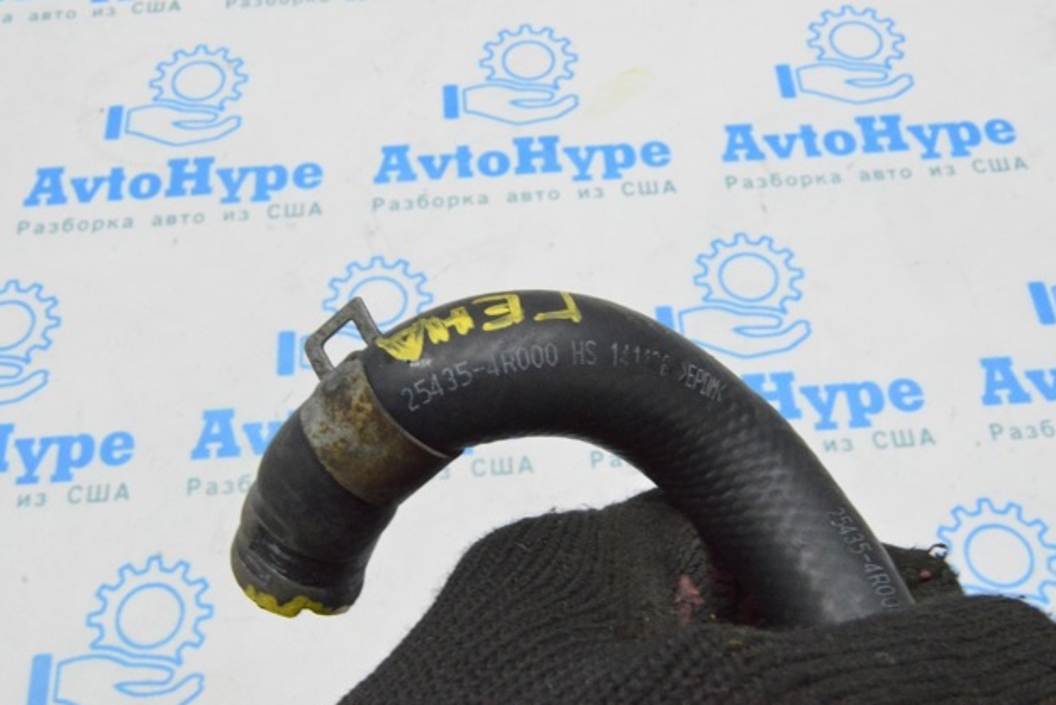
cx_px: 515
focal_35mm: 40
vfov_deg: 33.4
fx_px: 1174
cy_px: 358
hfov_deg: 48.4
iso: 6400
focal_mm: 26
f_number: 20
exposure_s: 1/20
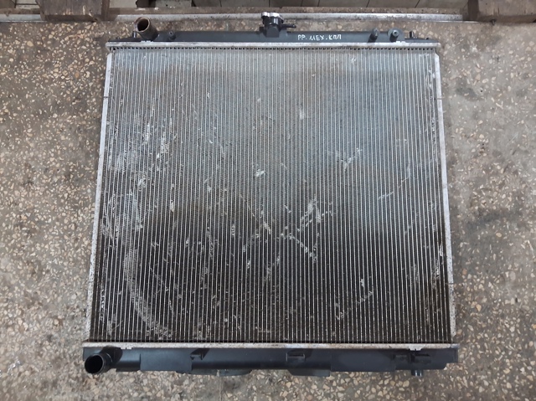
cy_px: 200
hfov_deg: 67.3
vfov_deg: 53.0
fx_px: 402
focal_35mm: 26
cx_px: 268
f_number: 1.8
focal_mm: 3.98
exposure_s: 1/25
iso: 800
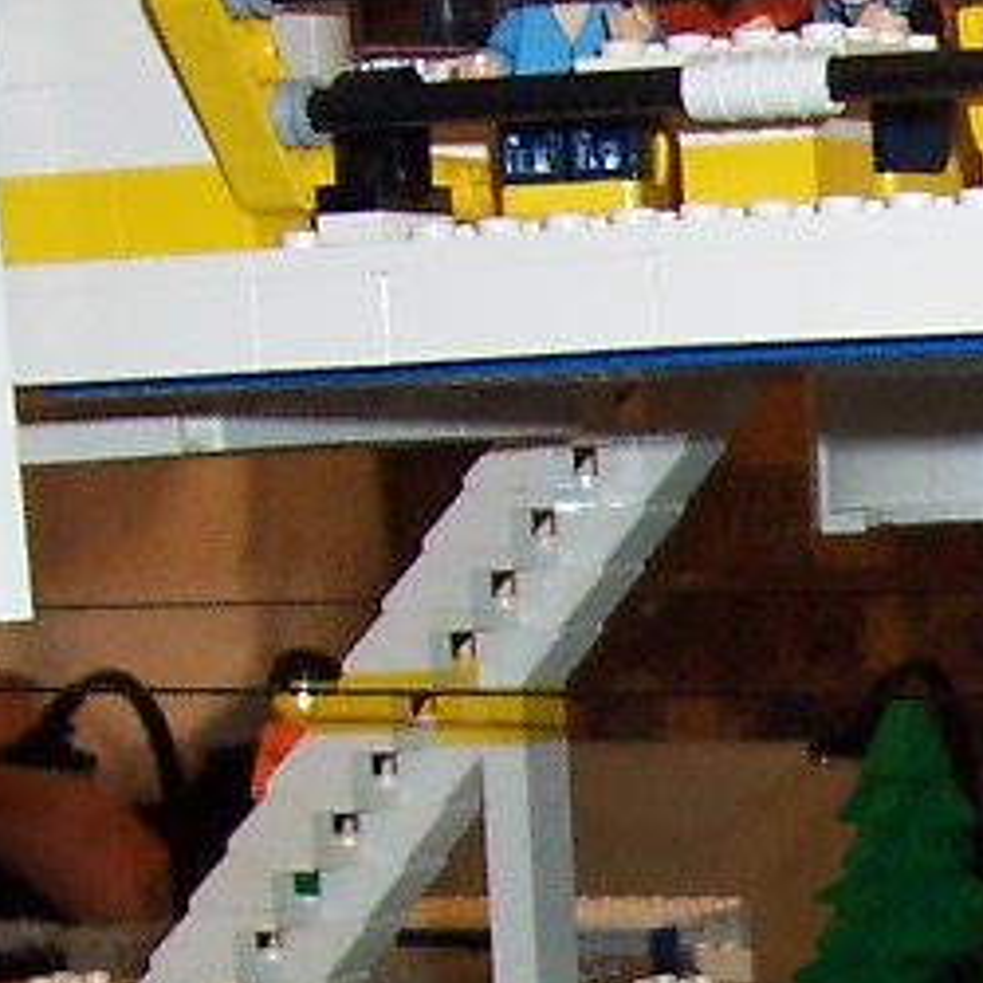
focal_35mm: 157
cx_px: 1710
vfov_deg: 10.8
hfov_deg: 10.5
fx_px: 5044
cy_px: 1412
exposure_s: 1/60
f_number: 2.8
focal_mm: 5.6
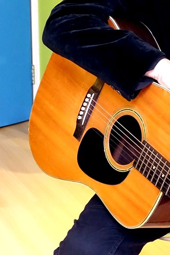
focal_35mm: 98
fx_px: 695
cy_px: 21
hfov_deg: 13.7
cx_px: 174
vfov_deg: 20.4
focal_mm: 16.43
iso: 1600
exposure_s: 1/30
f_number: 4
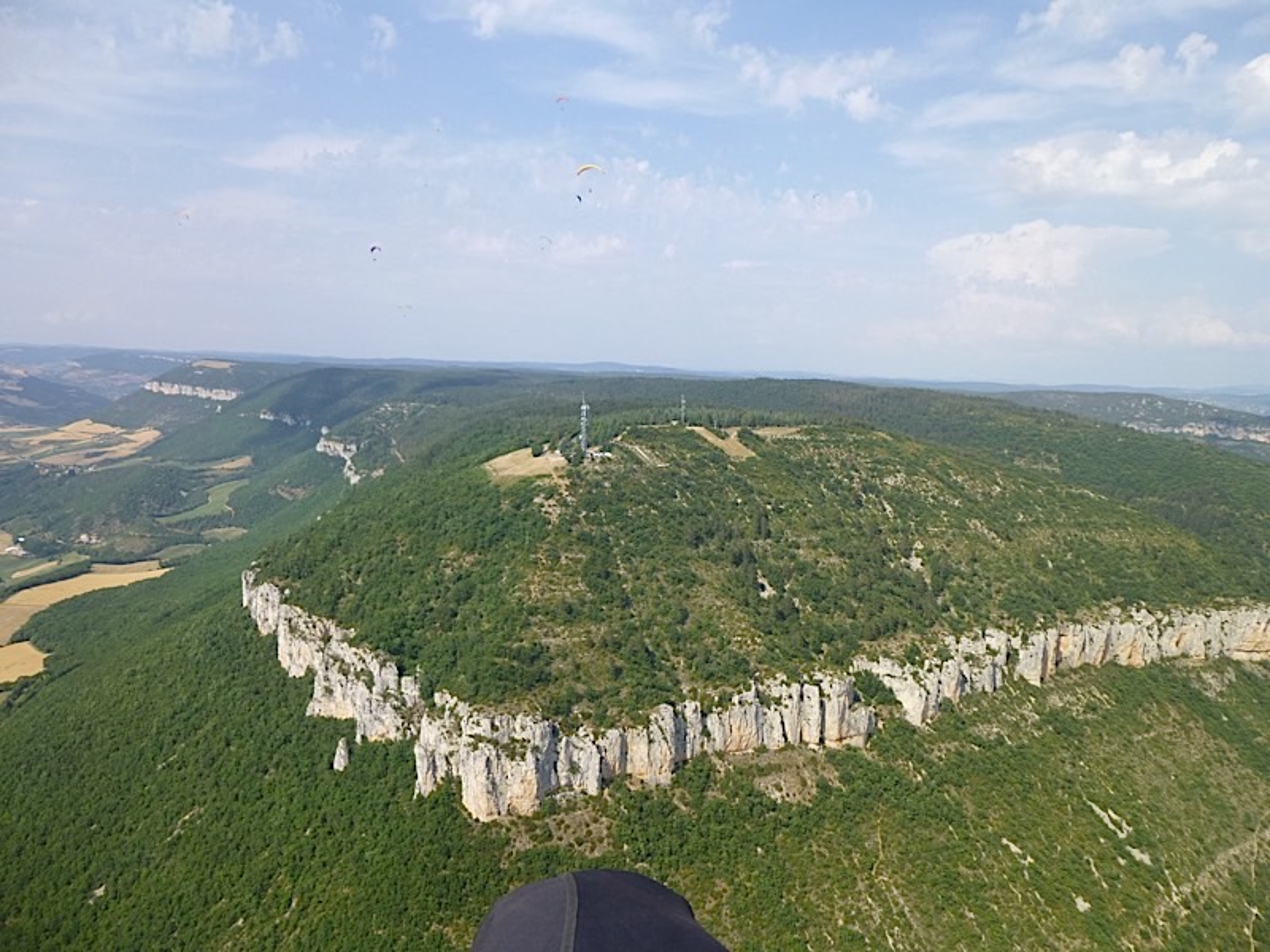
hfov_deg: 69.4
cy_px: 476
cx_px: 635
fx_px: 917
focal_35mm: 25
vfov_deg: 54.9
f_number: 9
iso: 100
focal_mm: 4.5
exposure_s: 1/160
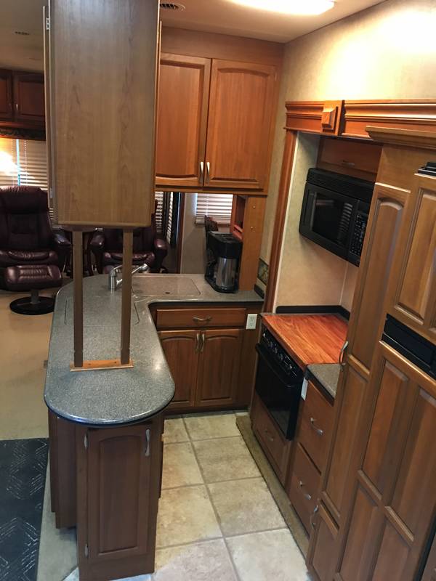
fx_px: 487
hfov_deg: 48.2
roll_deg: -4.7
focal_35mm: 29
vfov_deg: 61.7
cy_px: 290
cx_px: 218
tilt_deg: -17.9
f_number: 2.2
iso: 64
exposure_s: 1/4
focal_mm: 4.15
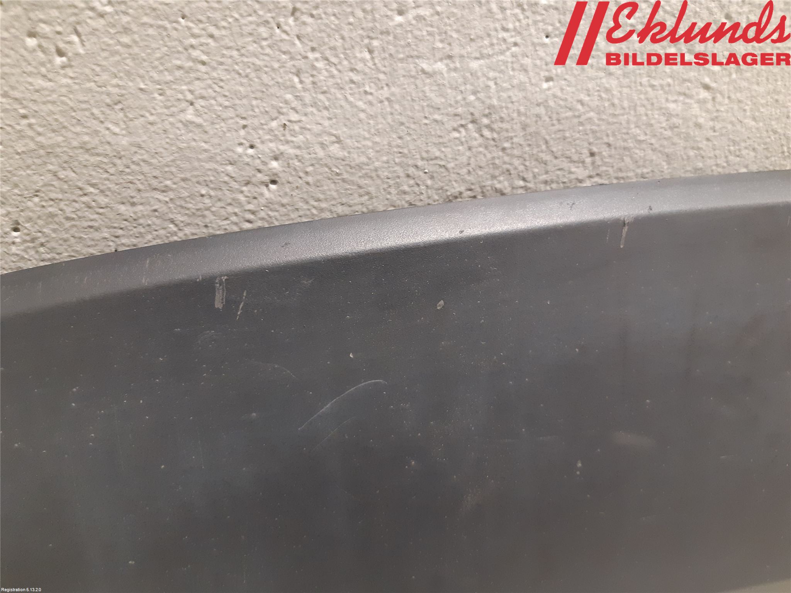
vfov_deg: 53.1
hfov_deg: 67.3
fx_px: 594
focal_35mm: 26
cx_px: 396
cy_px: 296
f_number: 1.7
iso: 250
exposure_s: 1/25
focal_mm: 3.93
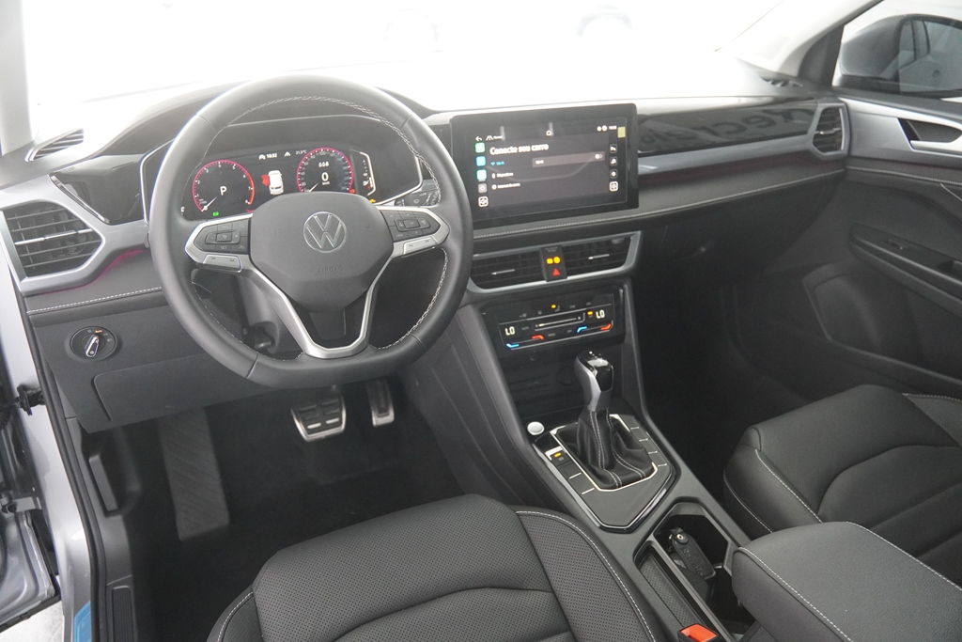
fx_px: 681
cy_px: 321
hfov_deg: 70.4
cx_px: 481
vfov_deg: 50.4
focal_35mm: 26
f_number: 2.8
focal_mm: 17
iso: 2500
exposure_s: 1/160
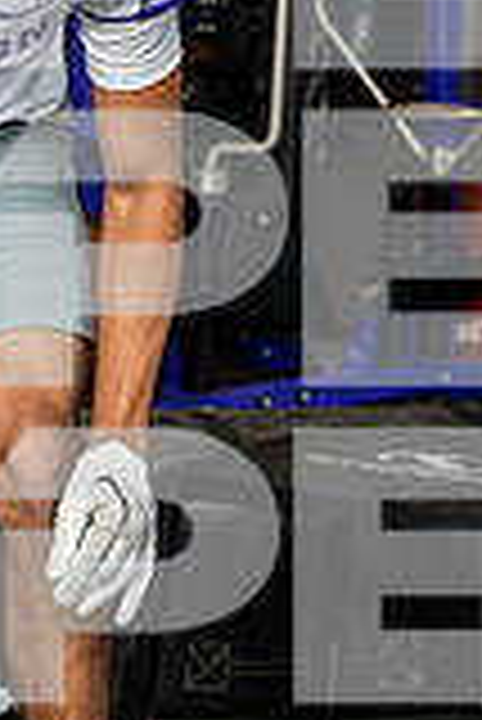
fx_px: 2926
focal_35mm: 146
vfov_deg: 14.0
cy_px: 252
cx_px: -63
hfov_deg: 9.3
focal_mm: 52
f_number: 7.1
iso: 800
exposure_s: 1/250
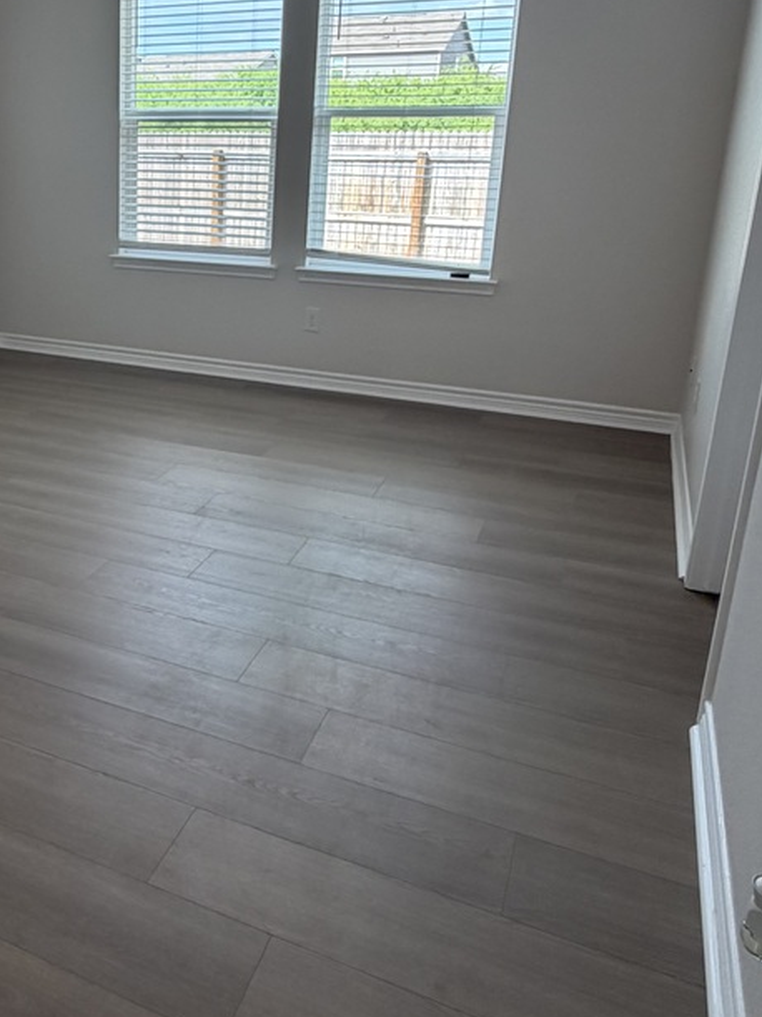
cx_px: 98
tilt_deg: -14.6
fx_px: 969
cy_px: 401
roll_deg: +1.1
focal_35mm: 33
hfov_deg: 40.2
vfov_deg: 54.9
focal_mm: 2.22
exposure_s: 1/120
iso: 80
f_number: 2.2
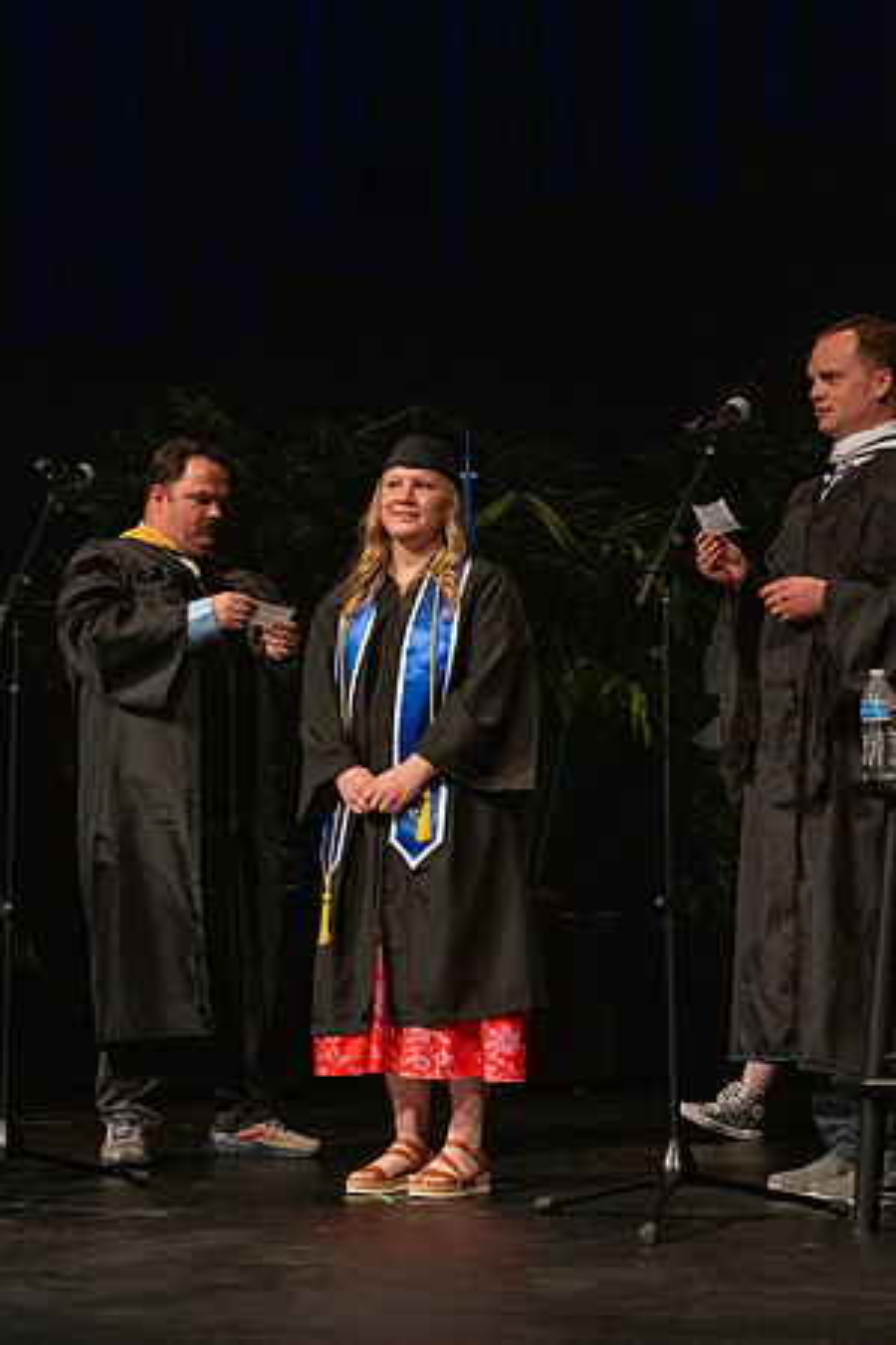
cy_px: 672
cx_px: 448
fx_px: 2613
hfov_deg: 19.5
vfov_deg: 28.8
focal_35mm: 70
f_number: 5
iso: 6400
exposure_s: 1/320
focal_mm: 70
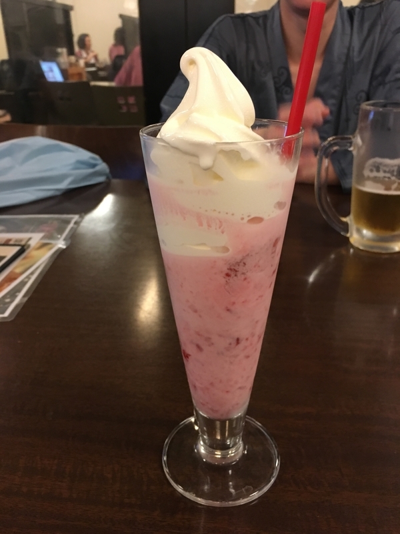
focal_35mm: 29
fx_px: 447
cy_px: 267
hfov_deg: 48.2
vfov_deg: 61.7
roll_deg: +1.1
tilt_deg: -24.3
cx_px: 200
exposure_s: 1/17
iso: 200
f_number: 2.2
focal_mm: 4.15
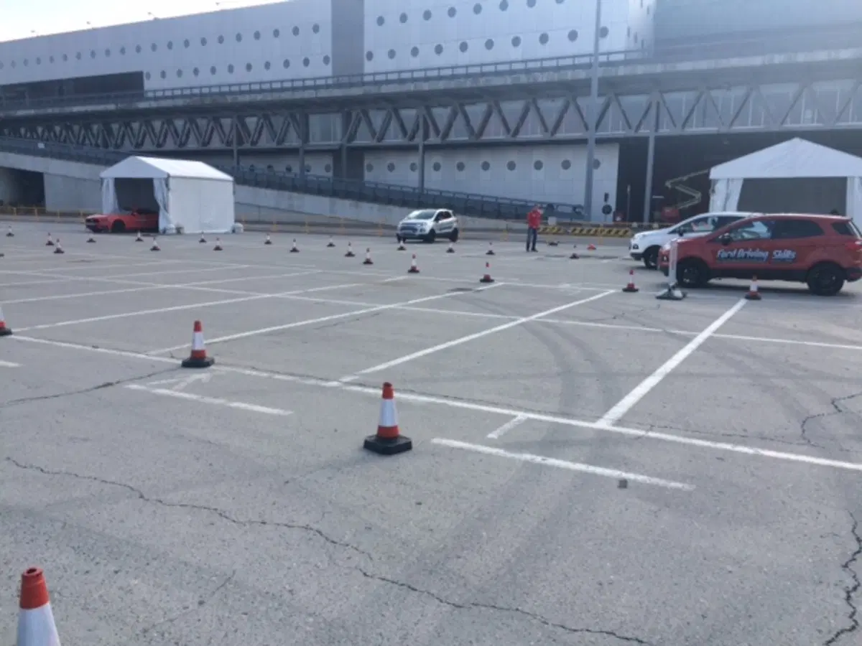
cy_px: 323
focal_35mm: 29
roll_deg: -1.3
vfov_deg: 48.2
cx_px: 431
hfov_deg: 61.7
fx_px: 722
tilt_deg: -9.1
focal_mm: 4.15
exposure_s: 1/1172
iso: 32
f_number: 2.2
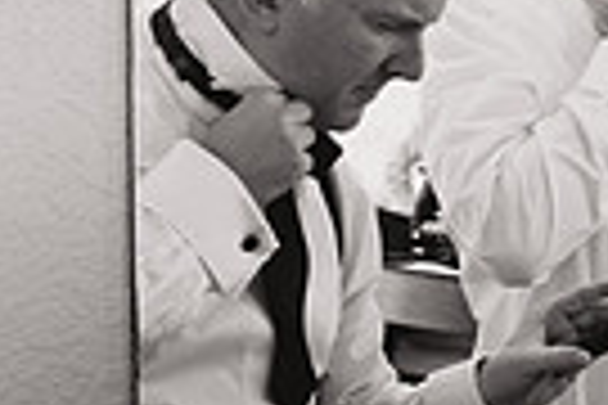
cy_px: 11
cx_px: 1144
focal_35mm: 103
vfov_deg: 13.1
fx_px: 1739
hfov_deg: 16.2
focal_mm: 24
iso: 800
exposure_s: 1/160
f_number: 3.5
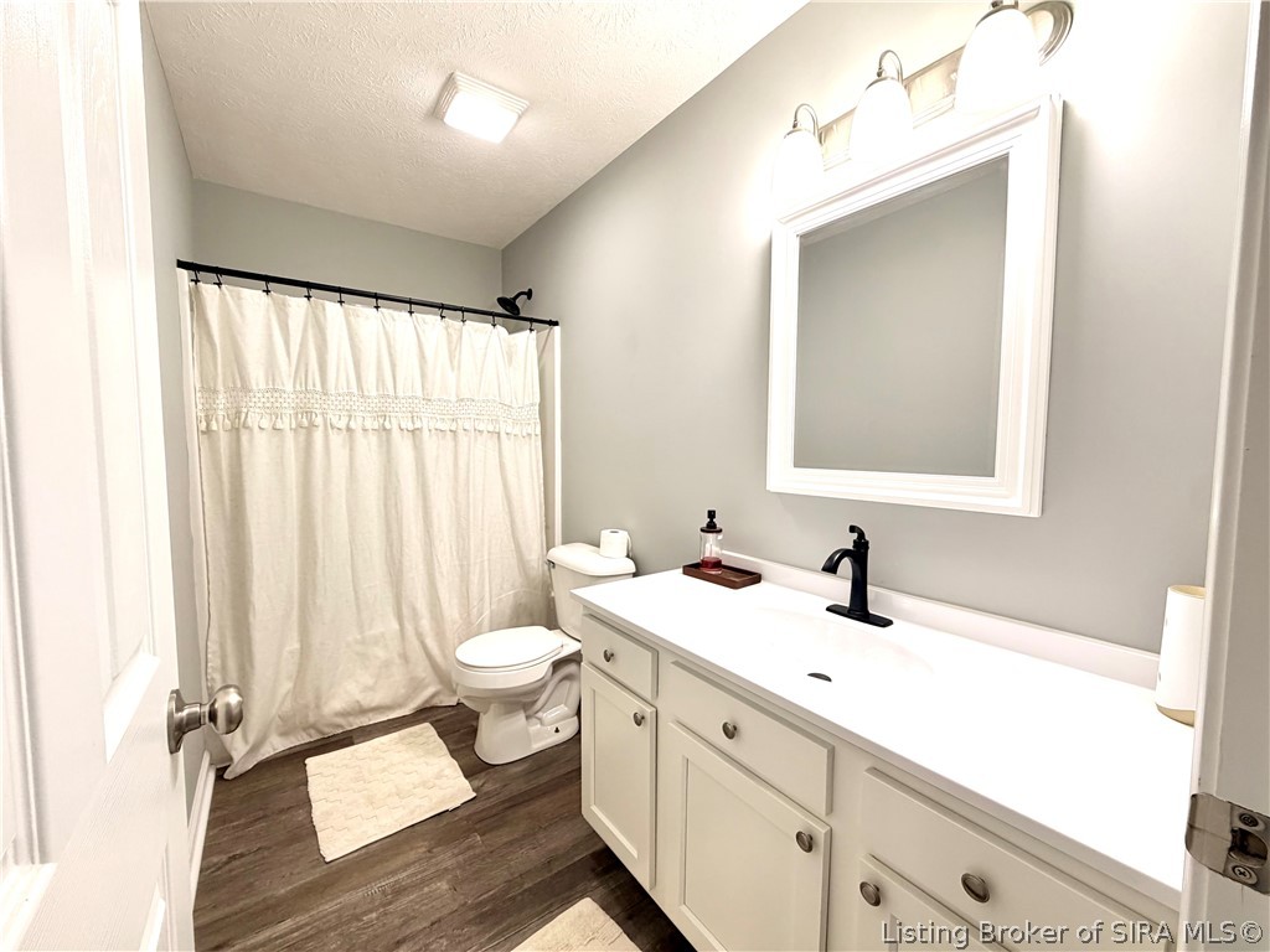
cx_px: 635
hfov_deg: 102.1
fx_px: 514
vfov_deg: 85.7
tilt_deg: -4.0
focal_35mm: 14
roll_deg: +0.2
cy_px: 476
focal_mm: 2.22
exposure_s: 1/60
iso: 200
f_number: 2.2
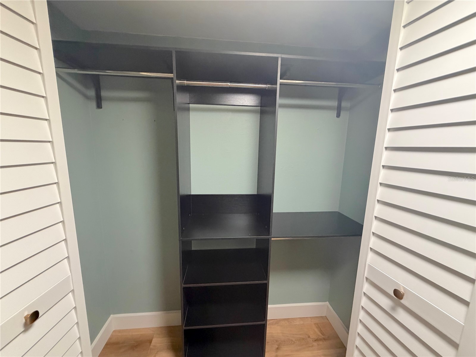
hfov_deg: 102.1
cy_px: 178
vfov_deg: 85.7
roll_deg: -0.8
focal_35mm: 14
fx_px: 193
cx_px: 238
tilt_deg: -10.1
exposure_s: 1/60
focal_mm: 2.22
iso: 500
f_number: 2.2
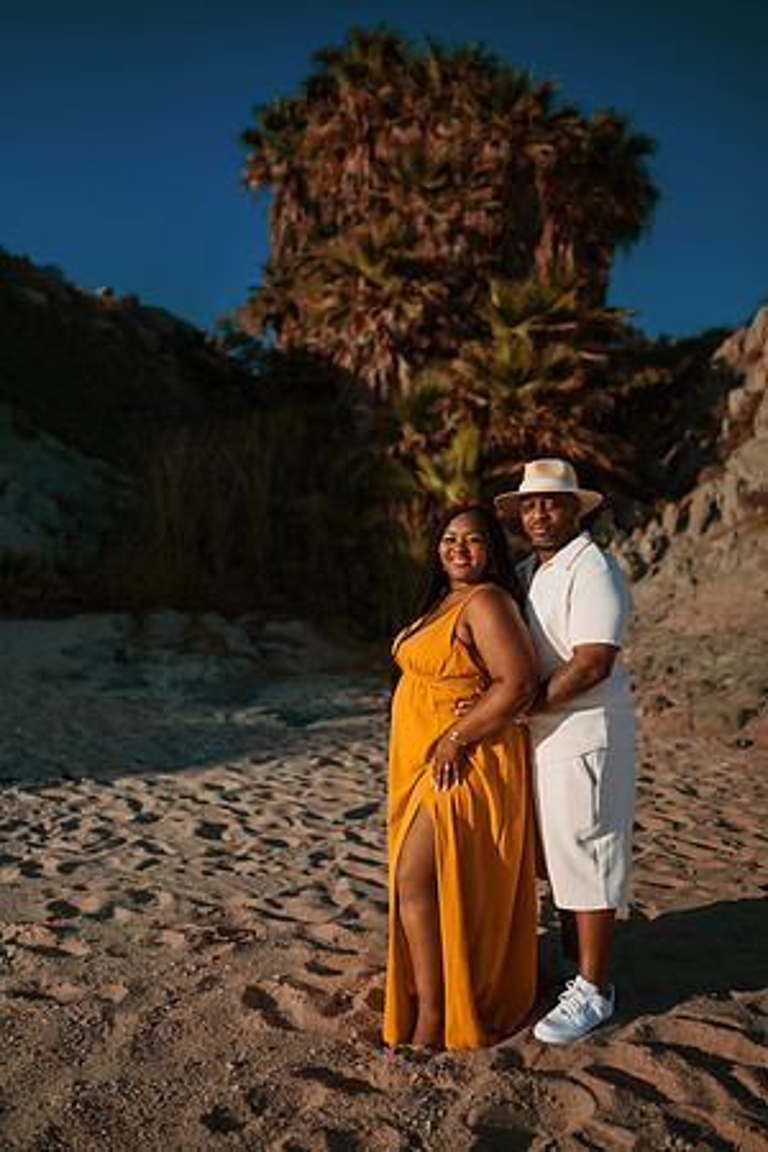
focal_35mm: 35
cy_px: 576
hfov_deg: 37.9
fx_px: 1120
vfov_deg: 54.4
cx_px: 384
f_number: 1.8
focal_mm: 35
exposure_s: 1/4000
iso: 100
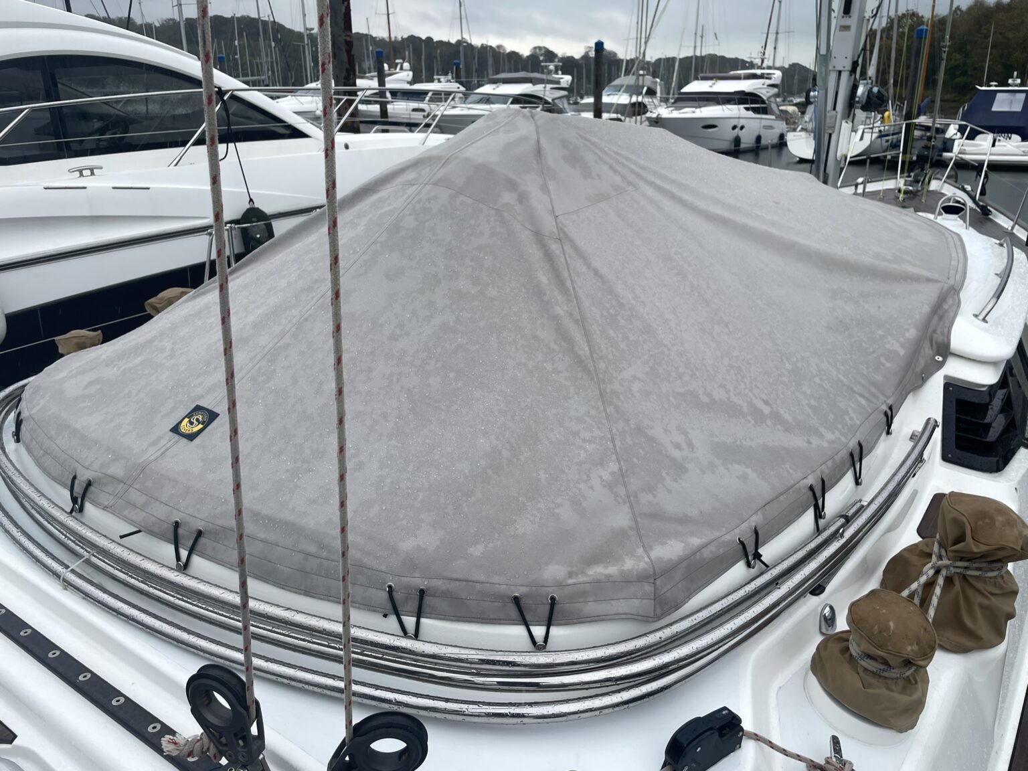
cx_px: 514
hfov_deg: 67.3
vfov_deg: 53.1
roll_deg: +0.9
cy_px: 386
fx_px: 772
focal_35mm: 26
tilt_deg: -19.8
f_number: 1.6
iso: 32
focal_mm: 4.2
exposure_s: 1/487
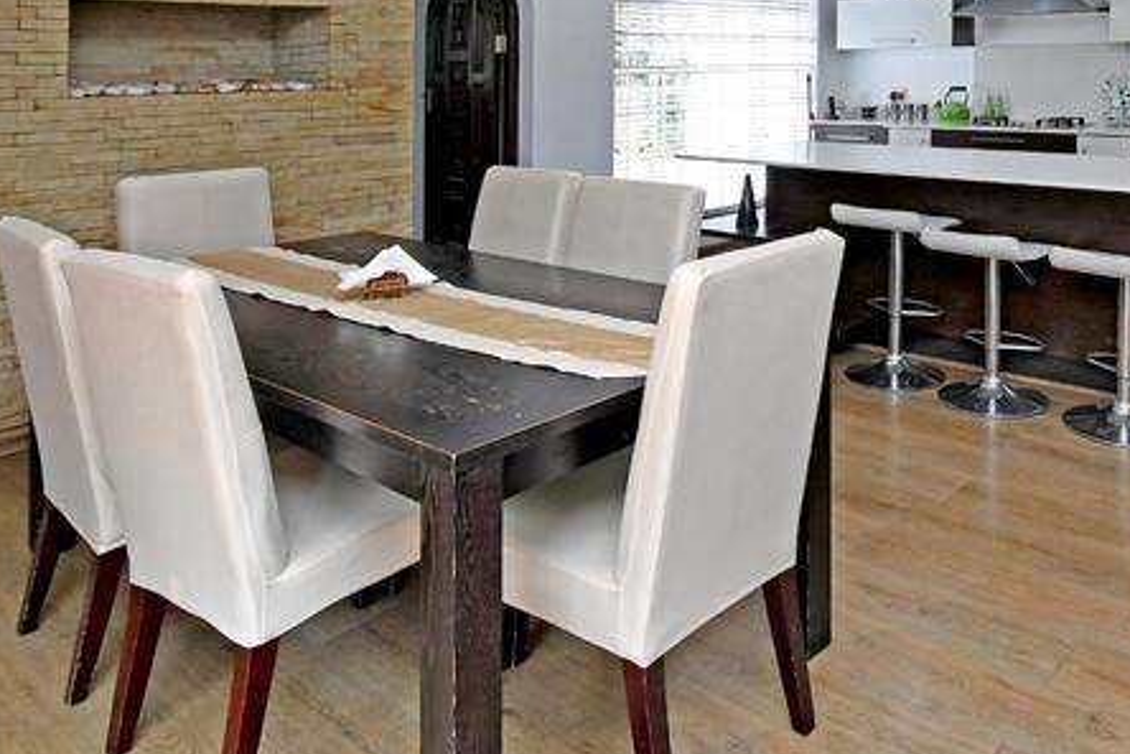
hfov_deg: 65.7
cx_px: 748
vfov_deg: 47.2
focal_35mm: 27
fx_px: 847
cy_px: 251
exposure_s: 1/50
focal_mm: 10
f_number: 6.3
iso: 200
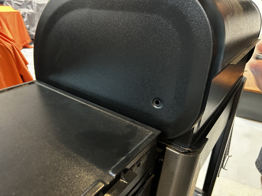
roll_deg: -0.9
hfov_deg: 67.3
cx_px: 131
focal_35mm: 26
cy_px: 98
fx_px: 197
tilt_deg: -23.9
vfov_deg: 53.1
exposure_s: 1/30
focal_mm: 5.7
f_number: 1.5
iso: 640
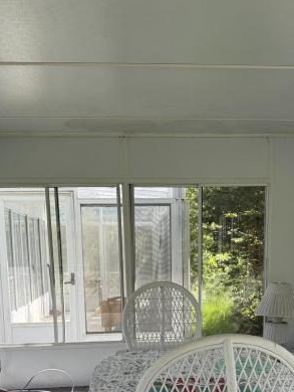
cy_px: 317
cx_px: 169
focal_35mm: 41
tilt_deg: -9.2
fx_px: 464
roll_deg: -1.0
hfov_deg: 35.1
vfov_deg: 43.5
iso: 80
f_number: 1.78
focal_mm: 6.76
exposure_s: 1/813
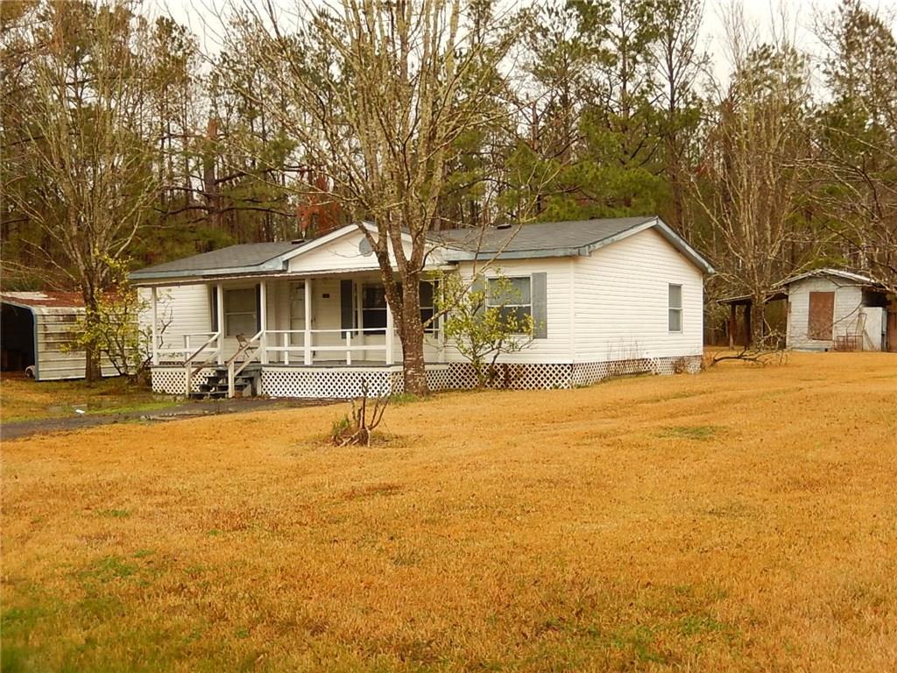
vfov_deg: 35.1
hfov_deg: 45.8
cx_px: 448
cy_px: 336
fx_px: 1062
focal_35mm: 41
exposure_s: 1/80
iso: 180
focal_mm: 7.3
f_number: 4.2
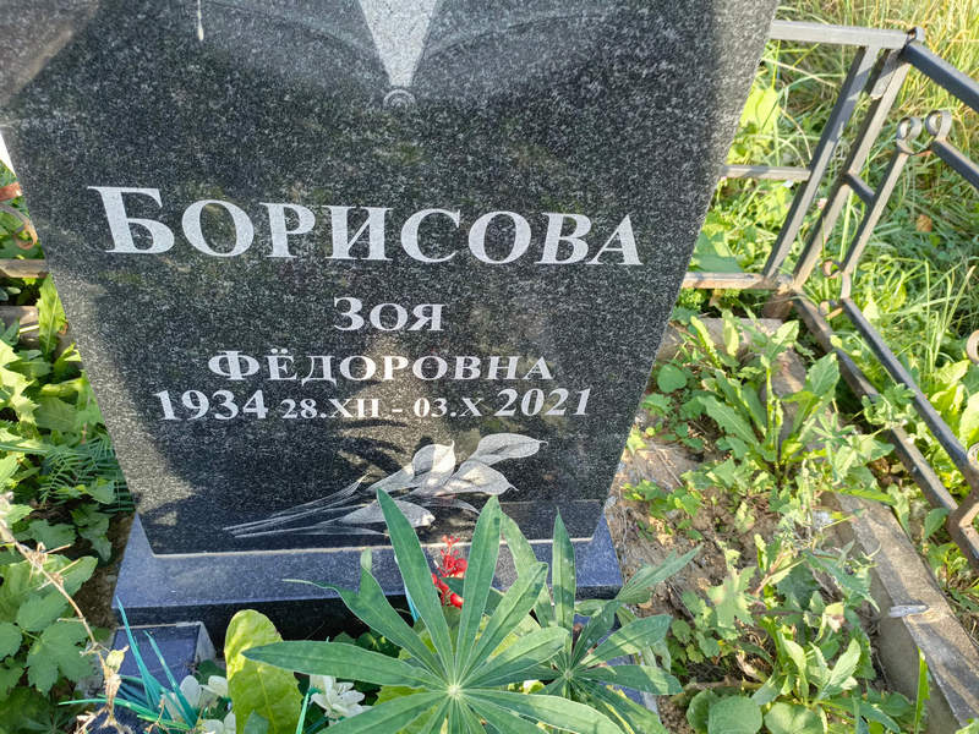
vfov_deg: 54.9
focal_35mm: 25
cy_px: 367
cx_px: 490
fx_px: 707
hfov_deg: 69.4
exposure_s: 1/100
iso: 116
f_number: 1.69
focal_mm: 4.76
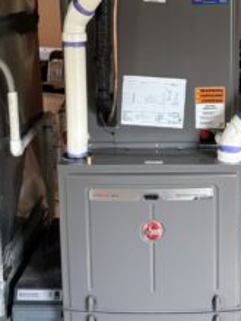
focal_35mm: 63
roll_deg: +0.4
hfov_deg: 23.2
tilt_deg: -10.0
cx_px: 167
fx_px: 585
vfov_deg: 30.4
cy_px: 101
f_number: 1.6
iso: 200
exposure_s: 1/60
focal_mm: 5.96
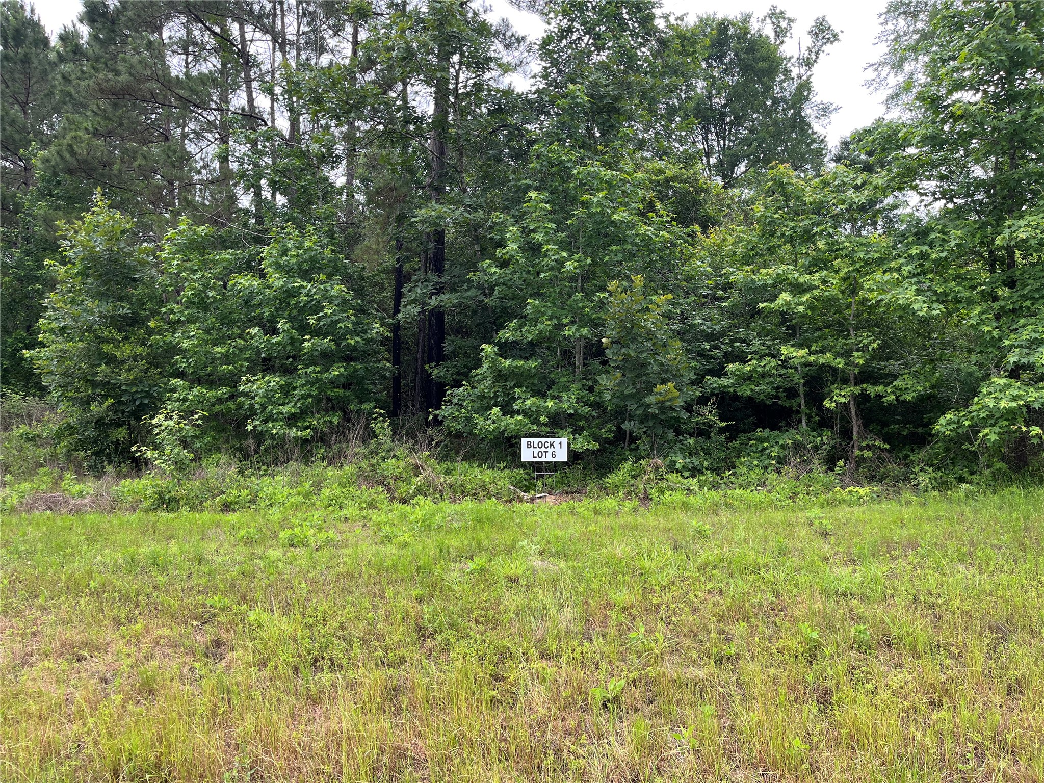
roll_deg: +0.3
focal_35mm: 26
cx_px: 522
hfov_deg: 67.3
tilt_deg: -0.5
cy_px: 392
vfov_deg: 53.1
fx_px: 784
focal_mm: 5.1
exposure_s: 1/467
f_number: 1.6
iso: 50
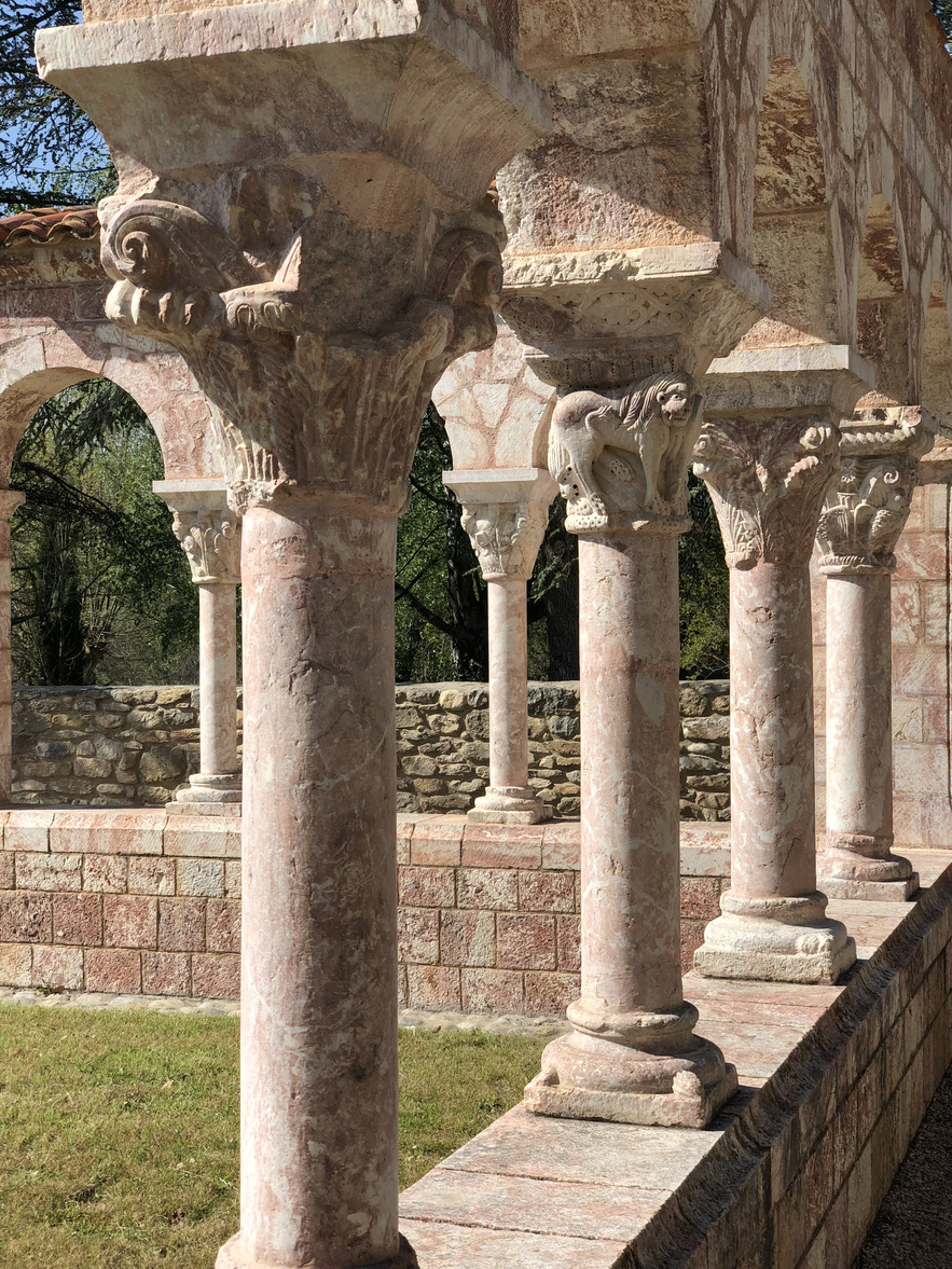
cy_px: 624
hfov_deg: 27.5
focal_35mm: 53
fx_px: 1943
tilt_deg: +1.3
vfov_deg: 36.2
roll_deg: +0.9
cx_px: 478
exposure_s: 1/906
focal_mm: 6
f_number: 2.4
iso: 16
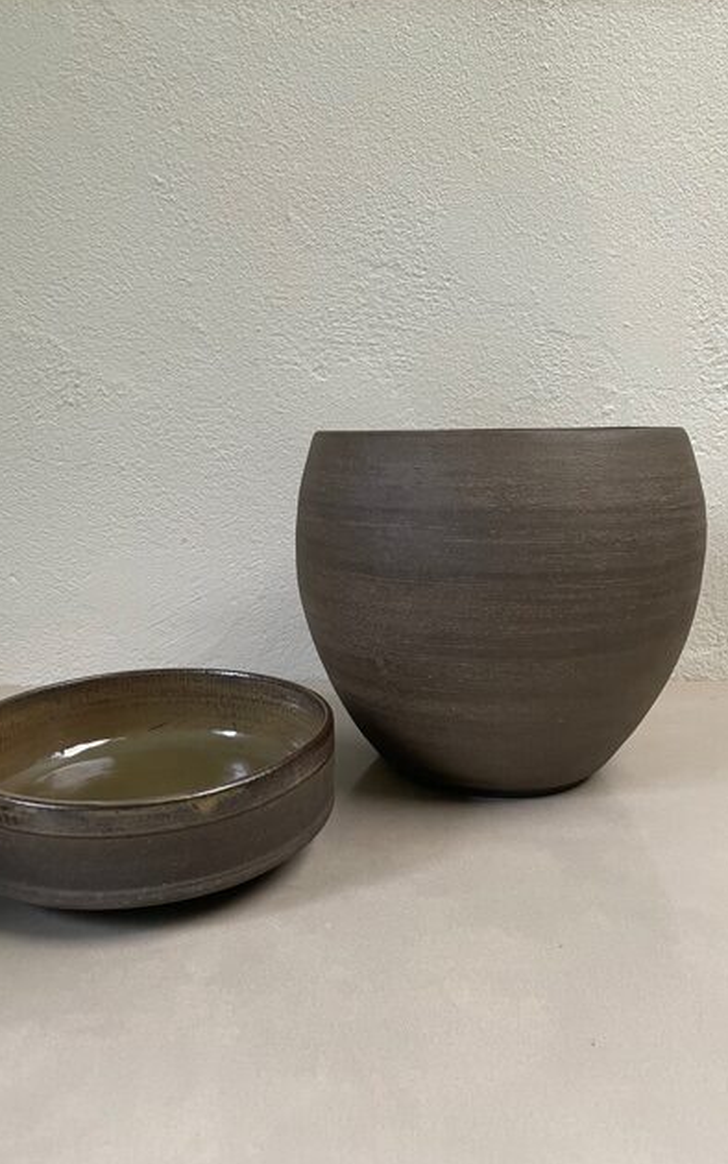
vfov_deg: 66.5
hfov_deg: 44.5
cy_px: 575
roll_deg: +0.0
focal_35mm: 28
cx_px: 325
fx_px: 888
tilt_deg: -9.0
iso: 400
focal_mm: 4.2
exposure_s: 1/60
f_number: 1.6
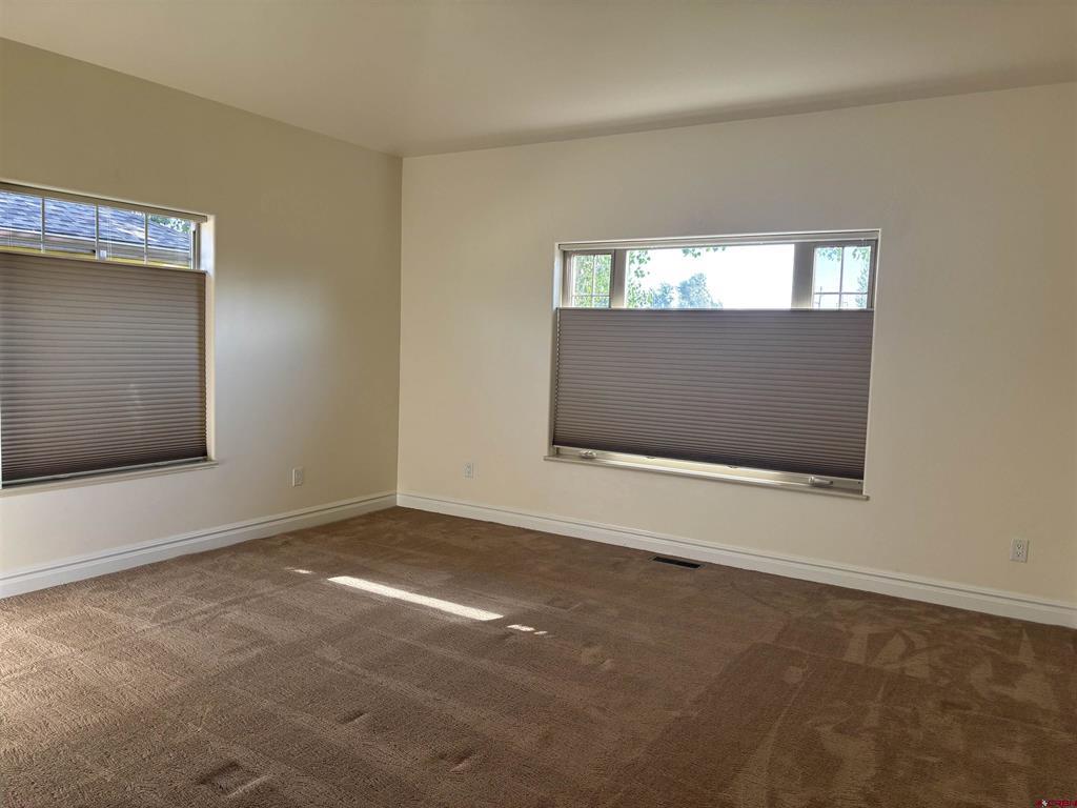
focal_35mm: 26
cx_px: 538
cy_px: 404
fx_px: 809
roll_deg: -2.2
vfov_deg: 53.1
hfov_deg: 67.3
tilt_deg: -6.2
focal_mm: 5.96
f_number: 1.6
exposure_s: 1/124
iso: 50
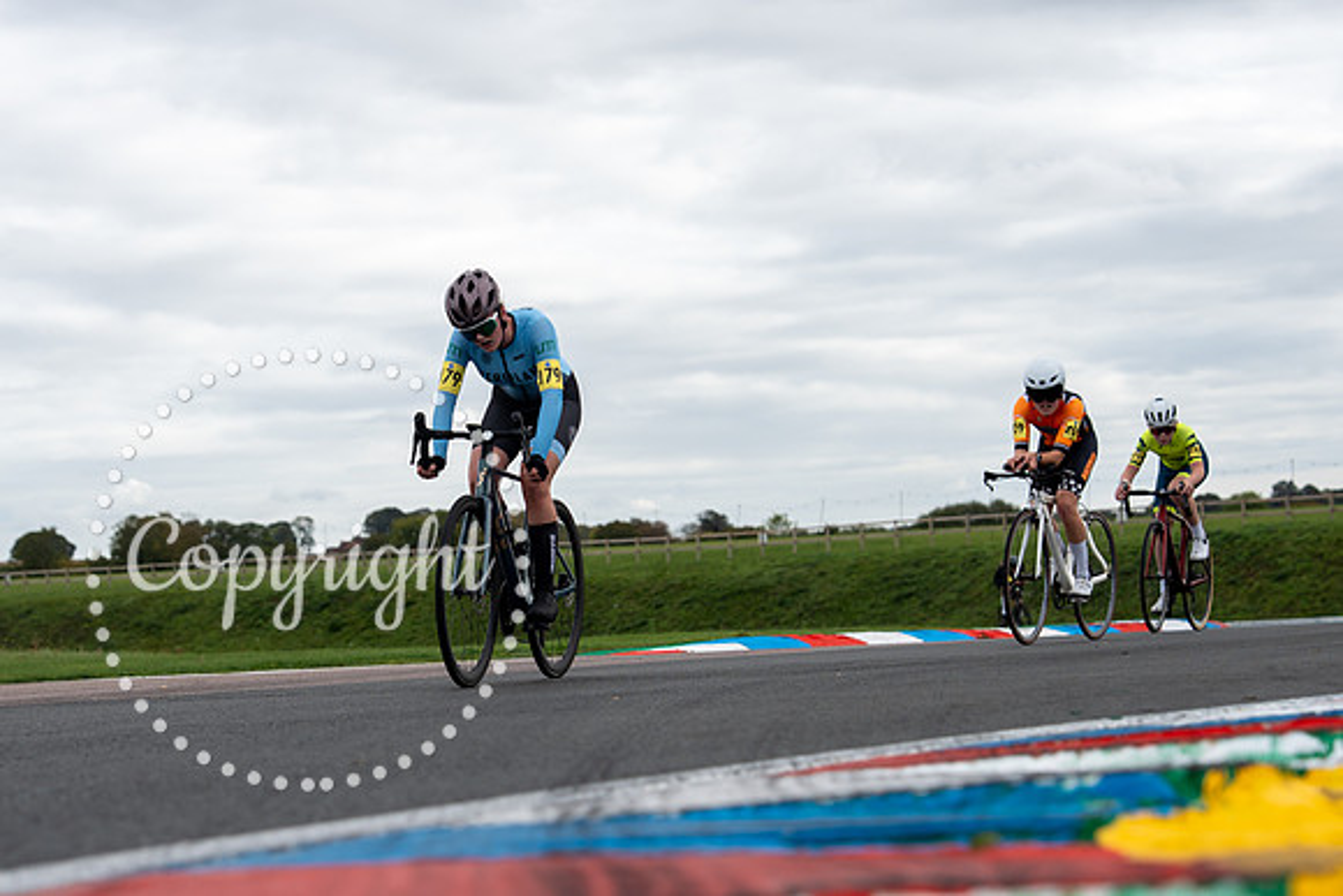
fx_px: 3528
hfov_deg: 21.5
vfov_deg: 14.4
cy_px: 652
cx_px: 540
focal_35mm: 95
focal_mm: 62
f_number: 3.5
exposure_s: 1/1000
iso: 100
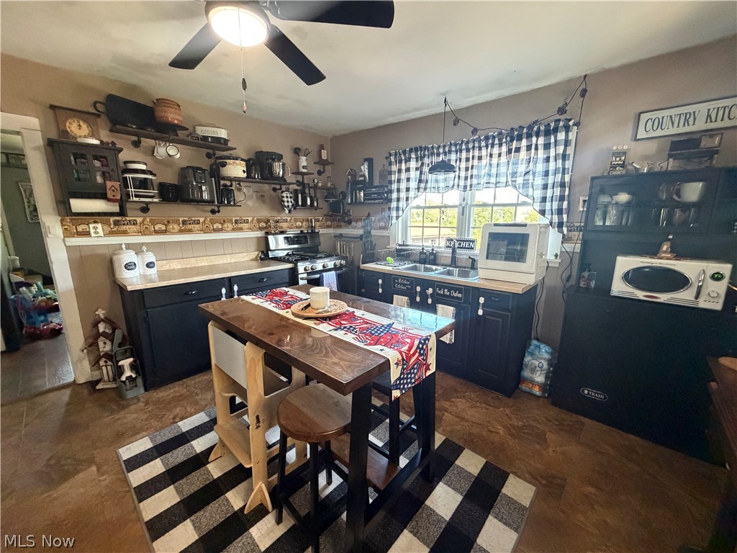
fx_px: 298
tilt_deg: -11.0
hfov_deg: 102.1
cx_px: 368
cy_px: 276
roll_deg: -0.1
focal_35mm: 14
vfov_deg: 85.7
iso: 640
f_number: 2.2
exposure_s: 1/60
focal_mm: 2.22
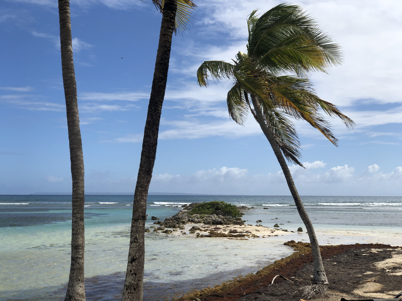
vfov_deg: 28.0
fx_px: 604
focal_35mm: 52
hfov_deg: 36.8
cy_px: 150
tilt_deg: +4.4
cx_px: 201
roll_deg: +0.8
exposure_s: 1/2288
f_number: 2.4
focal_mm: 6
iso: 16
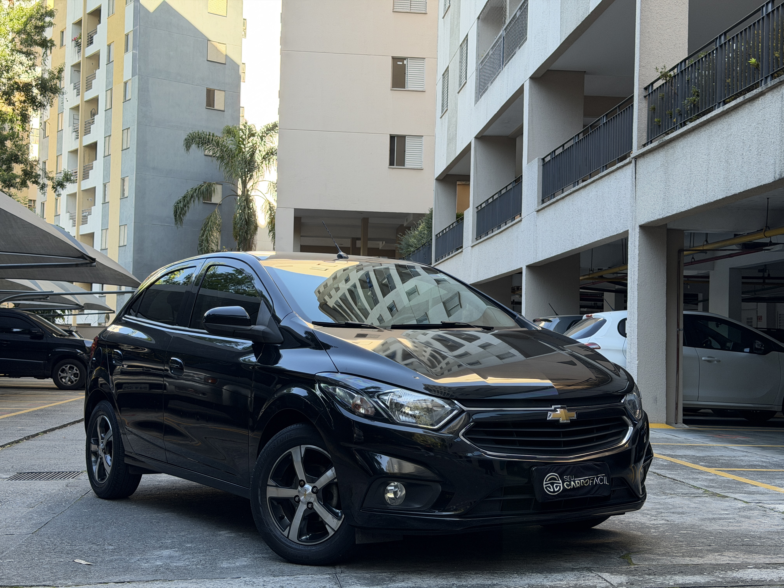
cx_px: 392
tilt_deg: +2.8
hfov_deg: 39.7
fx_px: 1087
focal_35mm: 48
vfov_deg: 30.3
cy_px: 294
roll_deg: -0.2
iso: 80
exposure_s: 1/292
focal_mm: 6.76
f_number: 1.78
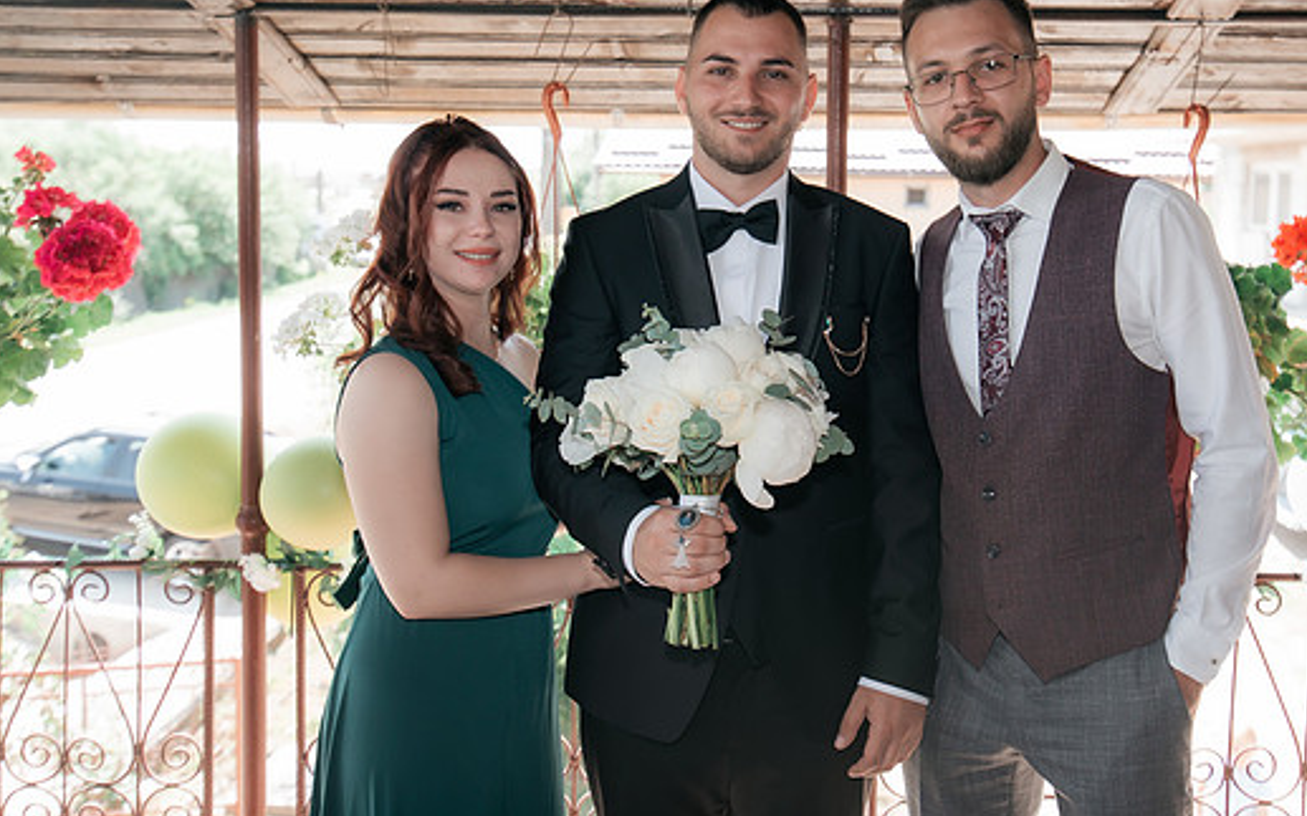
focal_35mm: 37
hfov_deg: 52.6
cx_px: 727
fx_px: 1318
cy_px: 342
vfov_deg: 34.4
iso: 320
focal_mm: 27
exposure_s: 1/250
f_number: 4
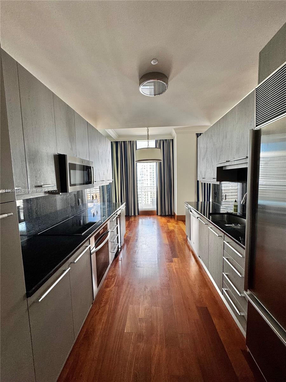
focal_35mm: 14
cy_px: 191
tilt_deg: -6.4
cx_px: 143
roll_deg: +1.1
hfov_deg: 85.7
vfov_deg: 102.1
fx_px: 154
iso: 160
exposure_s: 1/99
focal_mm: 2.22
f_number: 2.2
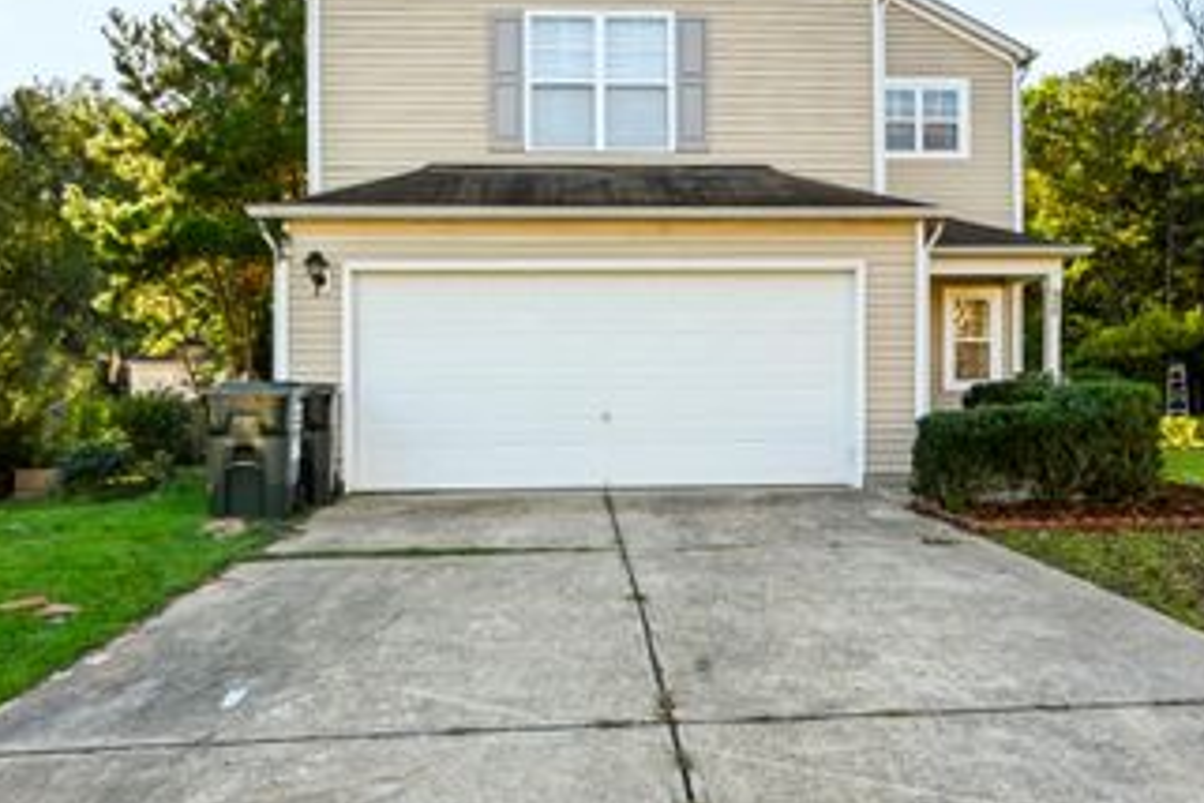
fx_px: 936
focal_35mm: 28
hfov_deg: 65.5
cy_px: 448
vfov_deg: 46.3
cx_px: 623
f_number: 5.6
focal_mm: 12
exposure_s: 1/250
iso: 180
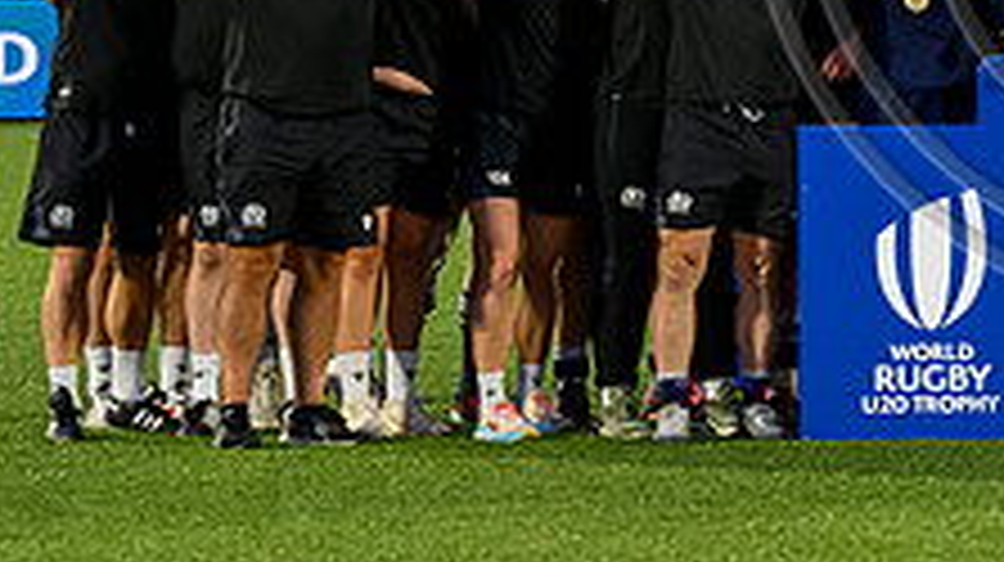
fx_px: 8725
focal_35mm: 328
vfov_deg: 3.7
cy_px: -119
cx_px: 1304
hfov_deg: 6.5
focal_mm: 96
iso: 3200
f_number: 3.5
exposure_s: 1/1000
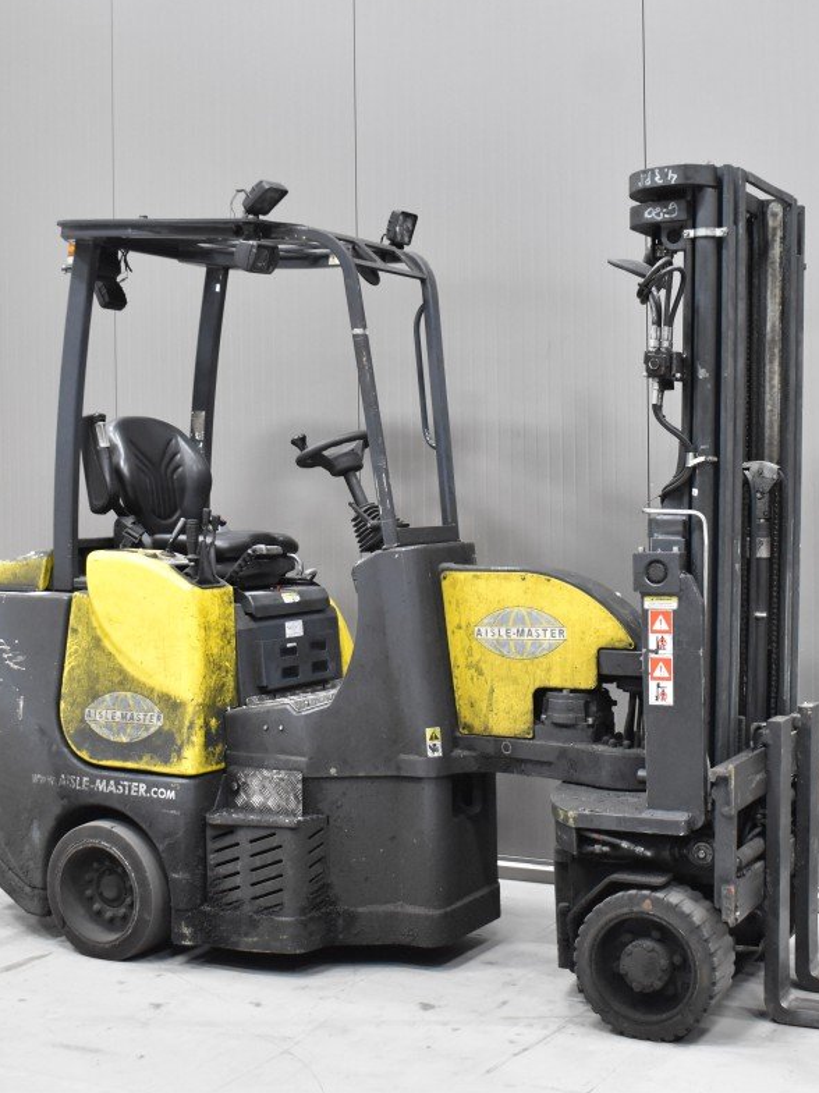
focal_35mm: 51
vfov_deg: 37.7
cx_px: 467
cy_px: 537
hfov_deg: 28.6
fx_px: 1602
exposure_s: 1/30
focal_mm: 23
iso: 1600
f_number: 4.5
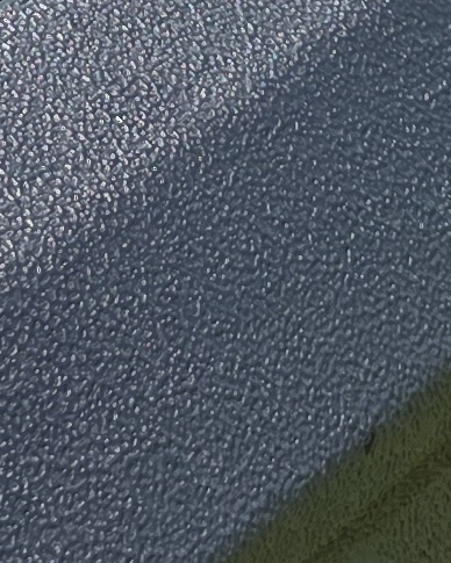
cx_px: -474
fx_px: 3087
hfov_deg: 8.0
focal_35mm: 185
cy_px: -683
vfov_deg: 9.5
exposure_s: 1/1580
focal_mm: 6.3
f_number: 1.7
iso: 80
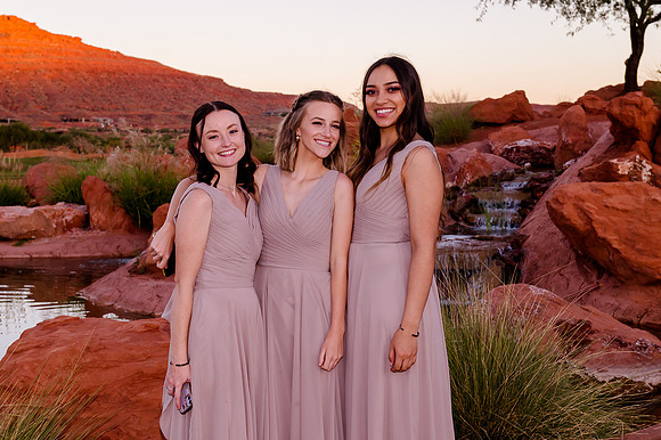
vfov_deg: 20.4
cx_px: 346
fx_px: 1225
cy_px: 199
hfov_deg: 30.2
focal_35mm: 67
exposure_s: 1/160
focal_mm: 58
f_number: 8
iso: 640
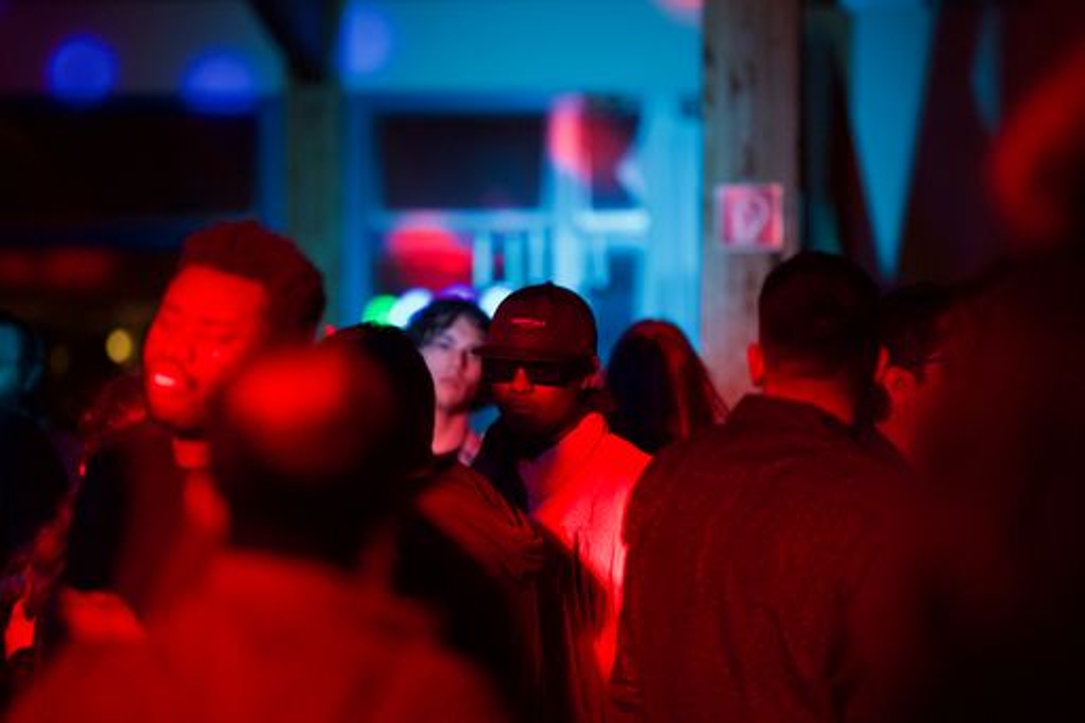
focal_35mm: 105
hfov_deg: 19.5
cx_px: 542
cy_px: 362
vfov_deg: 13.0
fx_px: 3163
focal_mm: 105
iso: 12800
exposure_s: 1/800
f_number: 1.4
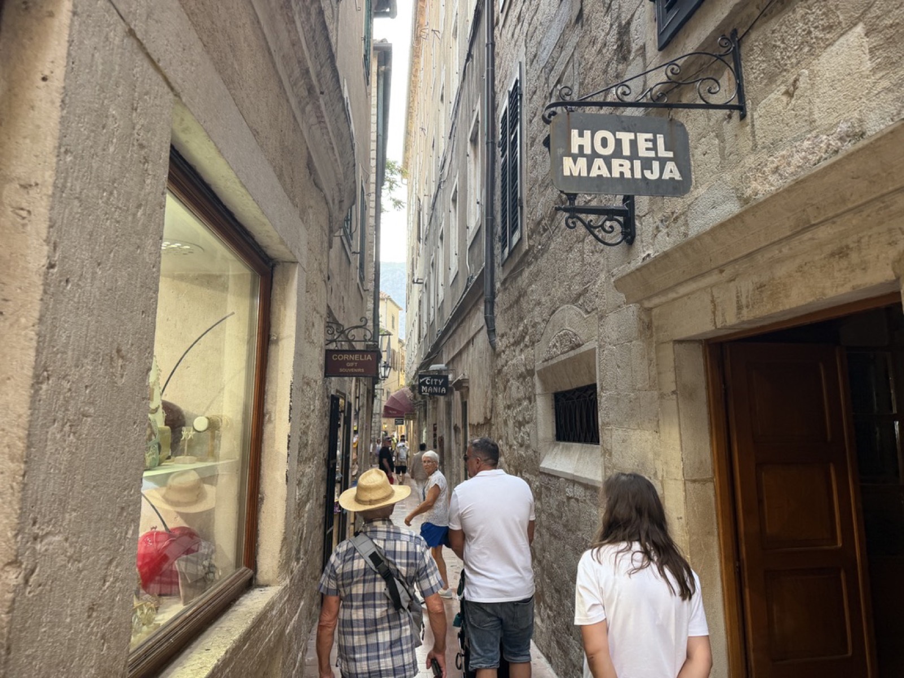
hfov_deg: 71.6
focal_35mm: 24
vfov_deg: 56.8
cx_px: 452
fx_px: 627
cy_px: 339
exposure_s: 1/143
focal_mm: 6.76
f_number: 1.78
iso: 80
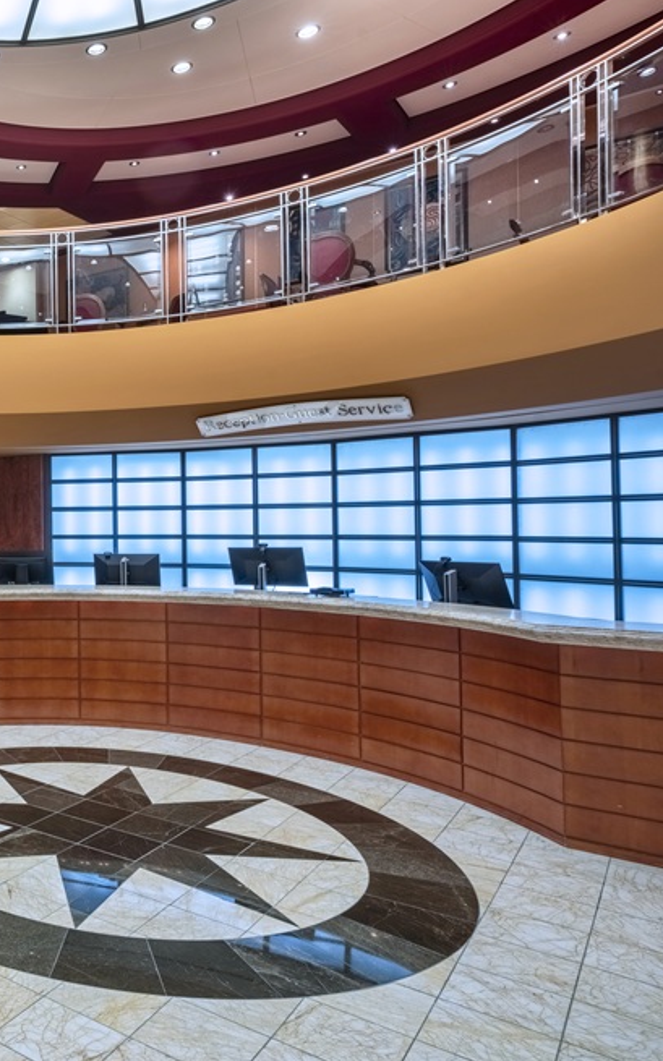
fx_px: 810
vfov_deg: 66.5
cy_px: 525
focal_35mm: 28
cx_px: -135
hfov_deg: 35.1
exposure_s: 1/60
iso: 200
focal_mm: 18
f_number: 11
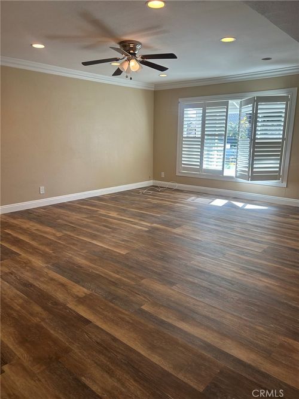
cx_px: 150
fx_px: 300
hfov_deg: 53.0
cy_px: 200
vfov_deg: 67.3
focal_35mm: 26
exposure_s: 1/124
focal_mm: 5.7
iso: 50
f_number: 1.5
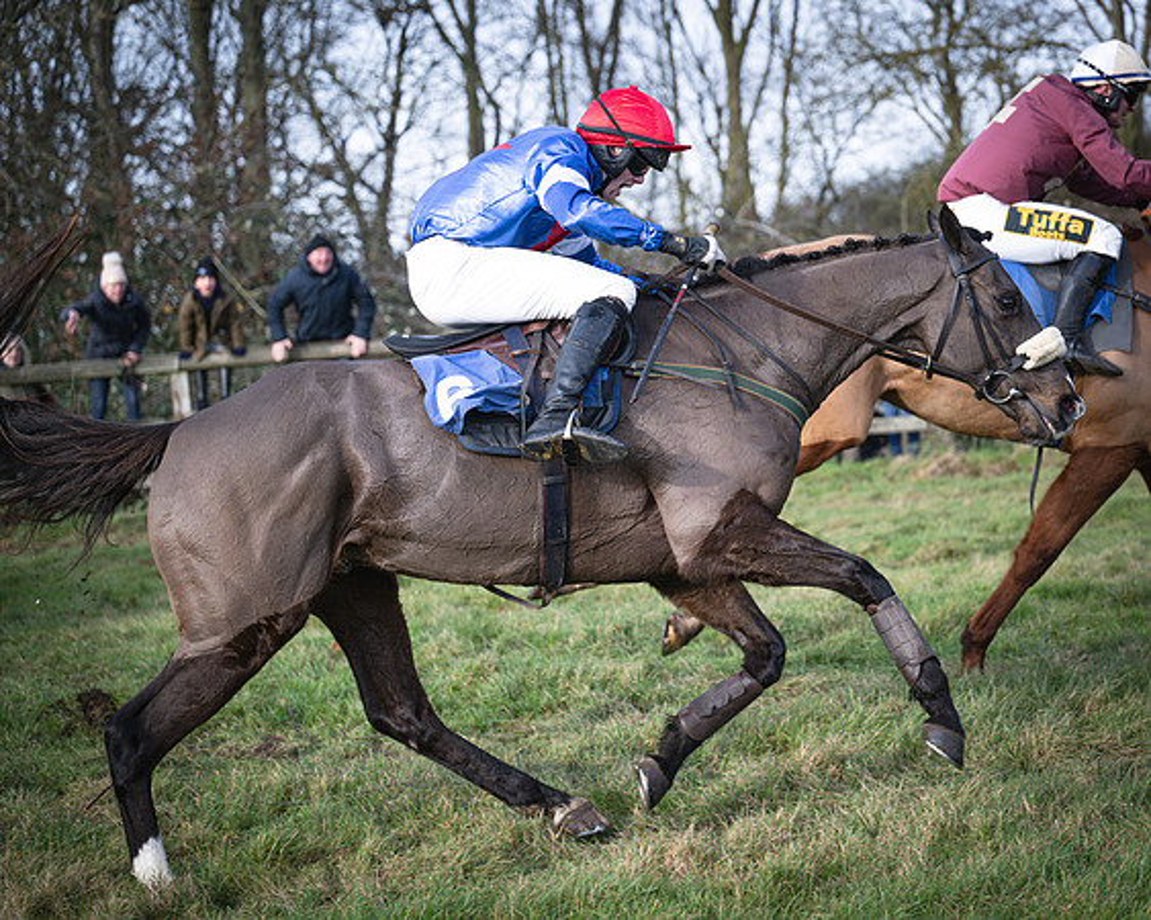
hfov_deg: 24.2
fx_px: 2685
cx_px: 638
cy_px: 460
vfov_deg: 19.4
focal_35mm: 79
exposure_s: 1/2000
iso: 400
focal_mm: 70
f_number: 2.8
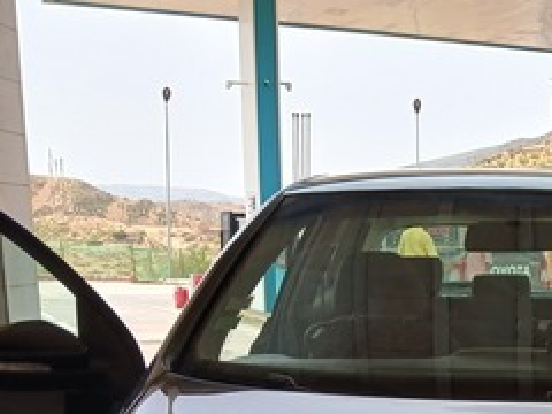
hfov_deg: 28.6
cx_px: 499
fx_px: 1037
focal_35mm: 65
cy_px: 529
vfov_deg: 20.7
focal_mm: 3.98
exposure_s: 1/139
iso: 20
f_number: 1.8
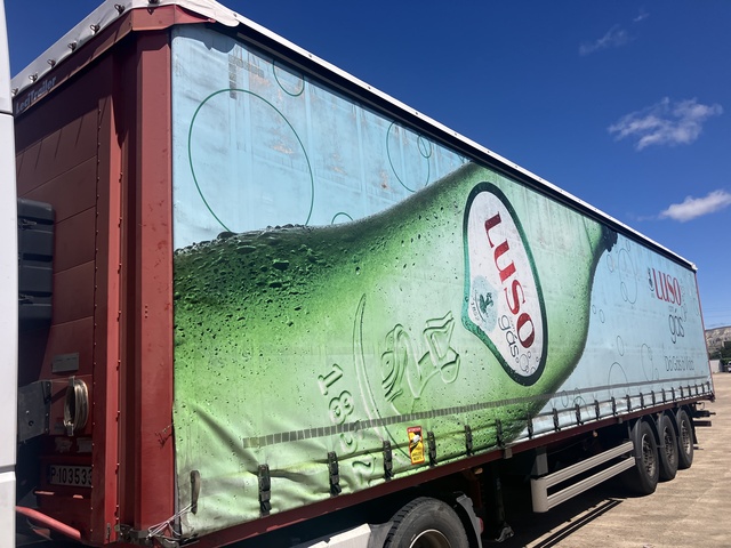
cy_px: 274
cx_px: 366
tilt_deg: +11.1
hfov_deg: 63.4
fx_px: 591
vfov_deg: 49.7
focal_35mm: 28
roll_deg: +3.8
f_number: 1.8
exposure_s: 1/4049
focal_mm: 3.99
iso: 32
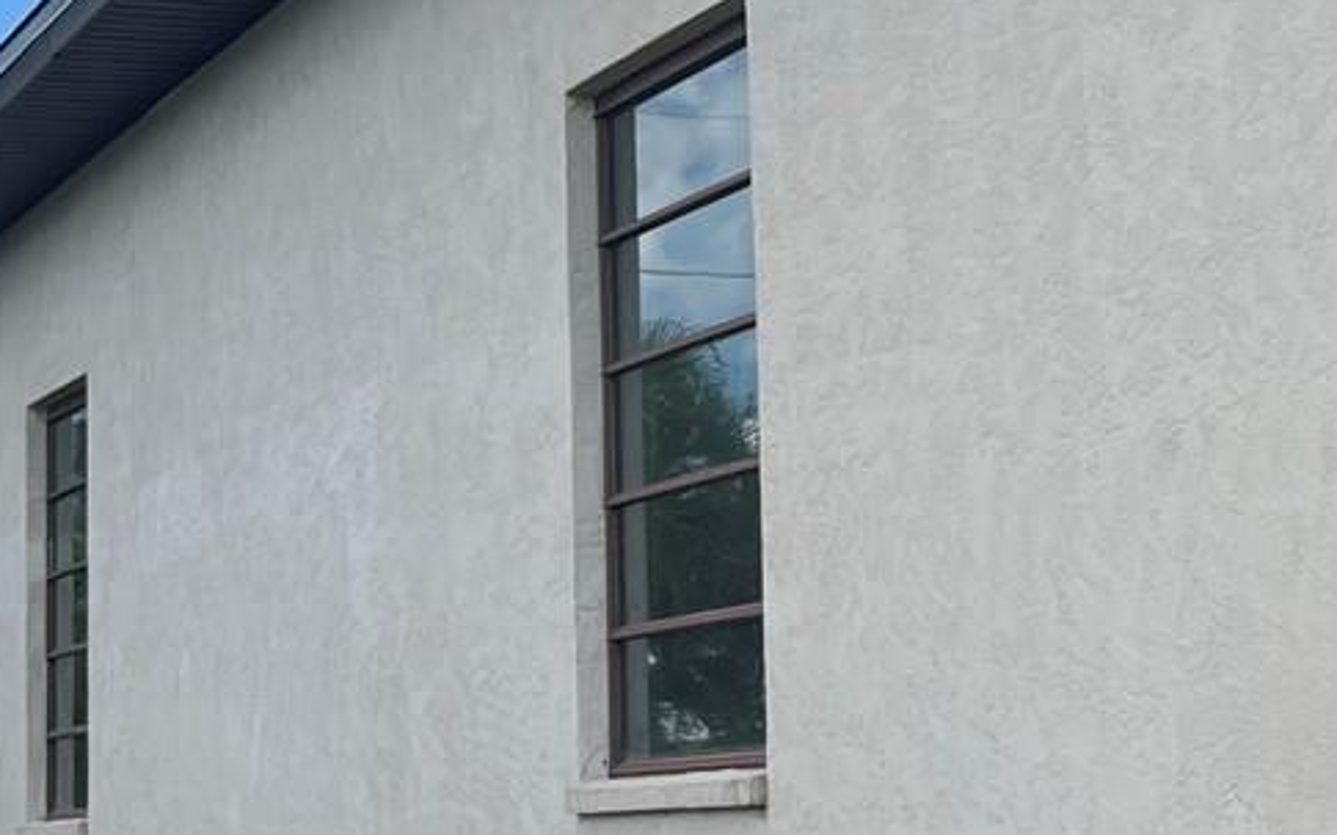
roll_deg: +4.0
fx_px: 3315
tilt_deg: +7.0
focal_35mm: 91
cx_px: 1524
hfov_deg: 21.5
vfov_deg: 14.3
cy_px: 273
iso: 50
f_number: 1.5
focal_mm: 5.7
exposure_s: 1/6993
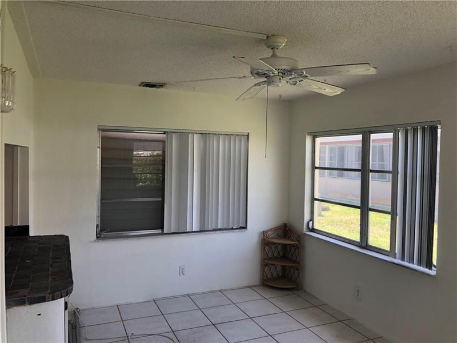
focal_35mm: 28
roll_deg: -0.8
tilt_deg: -2.2
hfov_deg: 63.4
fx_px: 370
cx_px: 228
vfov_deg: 49.7
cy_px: 172
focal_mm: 3.99
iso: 25
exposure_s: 1/120
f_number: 1.8
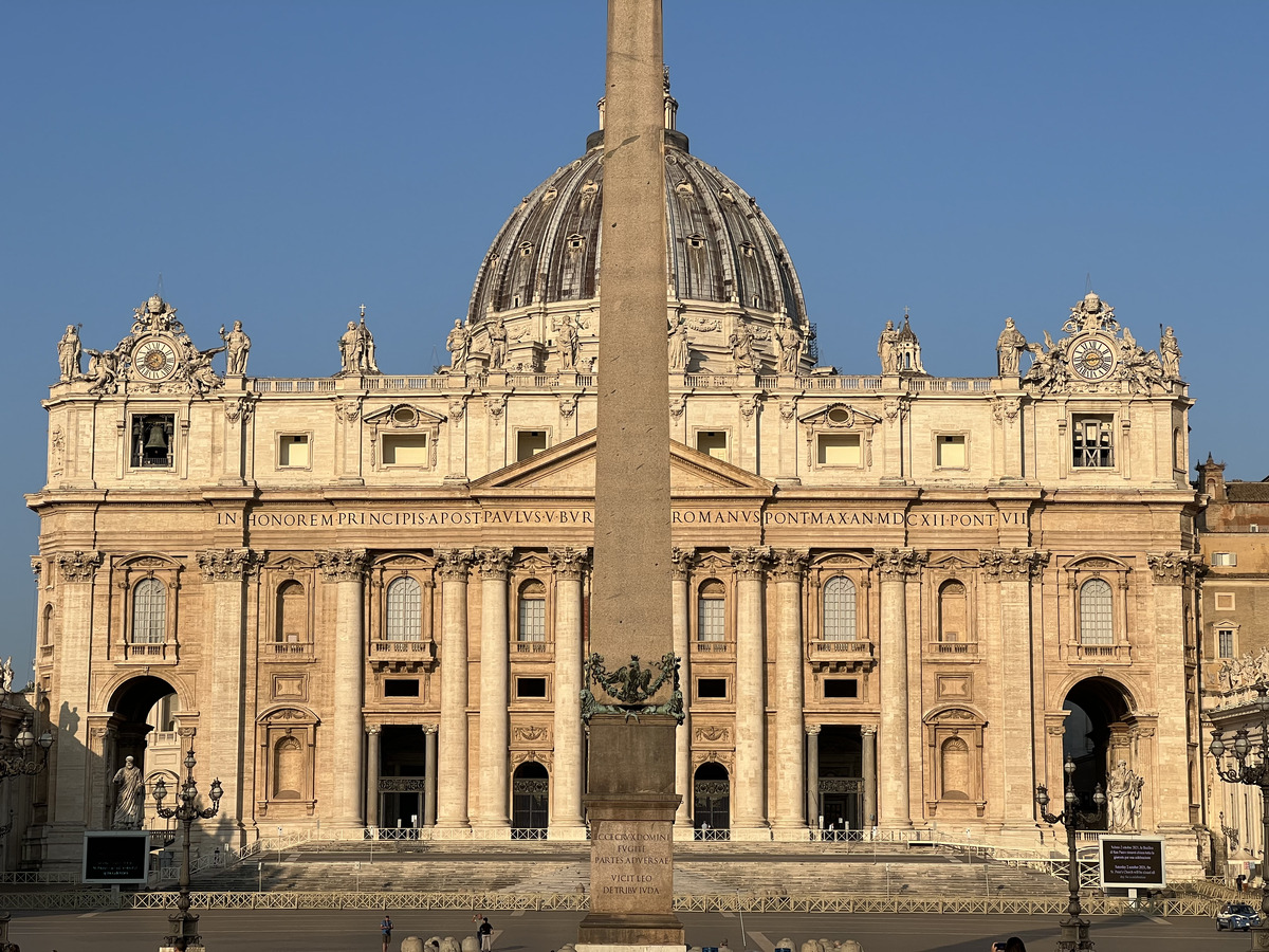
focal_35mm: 77
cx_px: 634
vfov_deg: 19.1
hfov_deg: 25.3
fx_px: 2823
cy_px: 476
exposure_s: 1/943
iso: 32
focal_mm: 9
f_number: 2.8
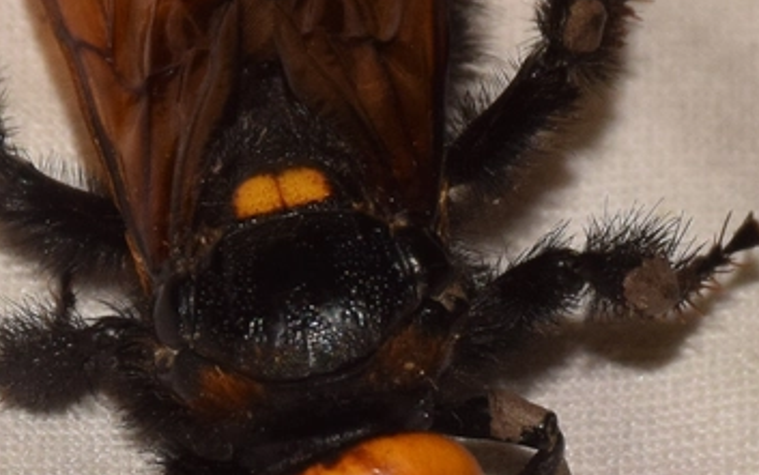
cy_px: 333
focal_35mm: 388
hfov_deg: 5.4
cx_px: 325
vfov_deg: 3.4
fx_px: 8030
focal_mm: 140
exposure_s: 1/200
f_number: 14
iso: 500
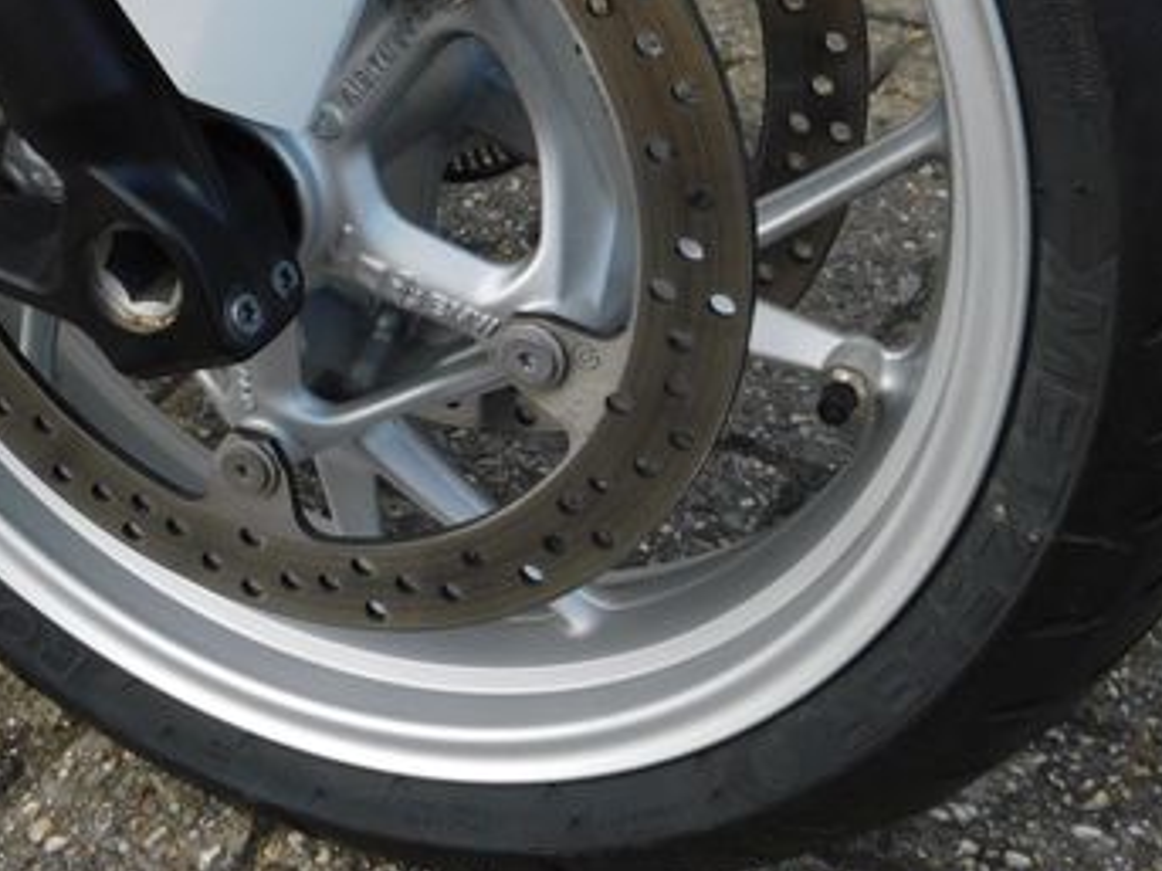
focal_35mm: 56
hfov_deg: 34.3
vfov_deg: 25.6
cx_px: 528
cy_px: 153
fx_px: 1879
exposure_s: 1/250
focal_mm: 5.3
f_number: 3.2
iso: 125
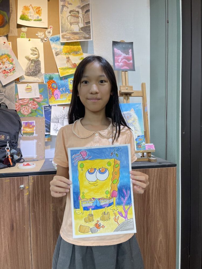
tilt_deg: -3.0
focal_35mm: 25
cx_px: 101
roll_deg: +1.3
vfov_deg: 69.4
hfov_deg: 54.9
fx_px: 195
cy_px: 134
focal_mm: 5.1
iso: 80
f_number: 1.6
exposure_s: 1/100
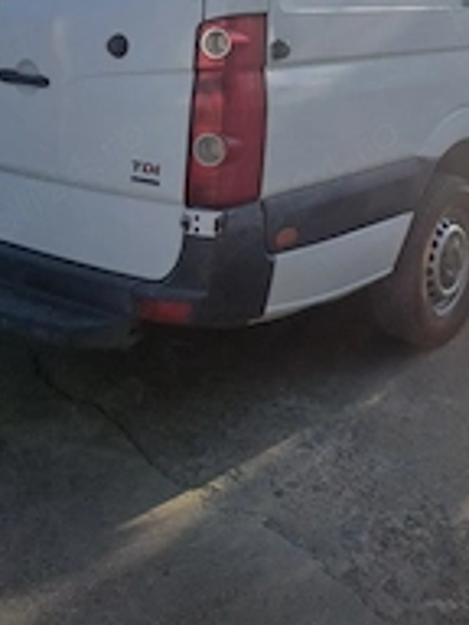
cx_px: 358
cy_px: -16
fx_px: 939
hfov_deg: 27.6
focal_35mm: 52
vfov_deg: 33.3
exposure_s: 1/1667
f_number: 1.8
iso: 32
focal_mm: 4.65
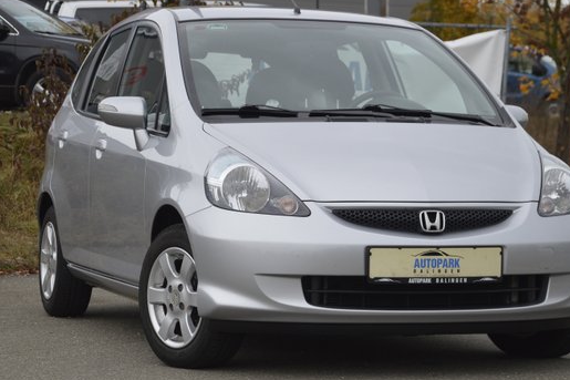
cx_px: 301
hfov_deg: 16.7
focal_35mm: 123
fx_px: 1947
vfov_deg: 11.1
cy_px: 222
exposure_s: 1/125
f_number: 5.6
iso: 280
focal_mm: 66
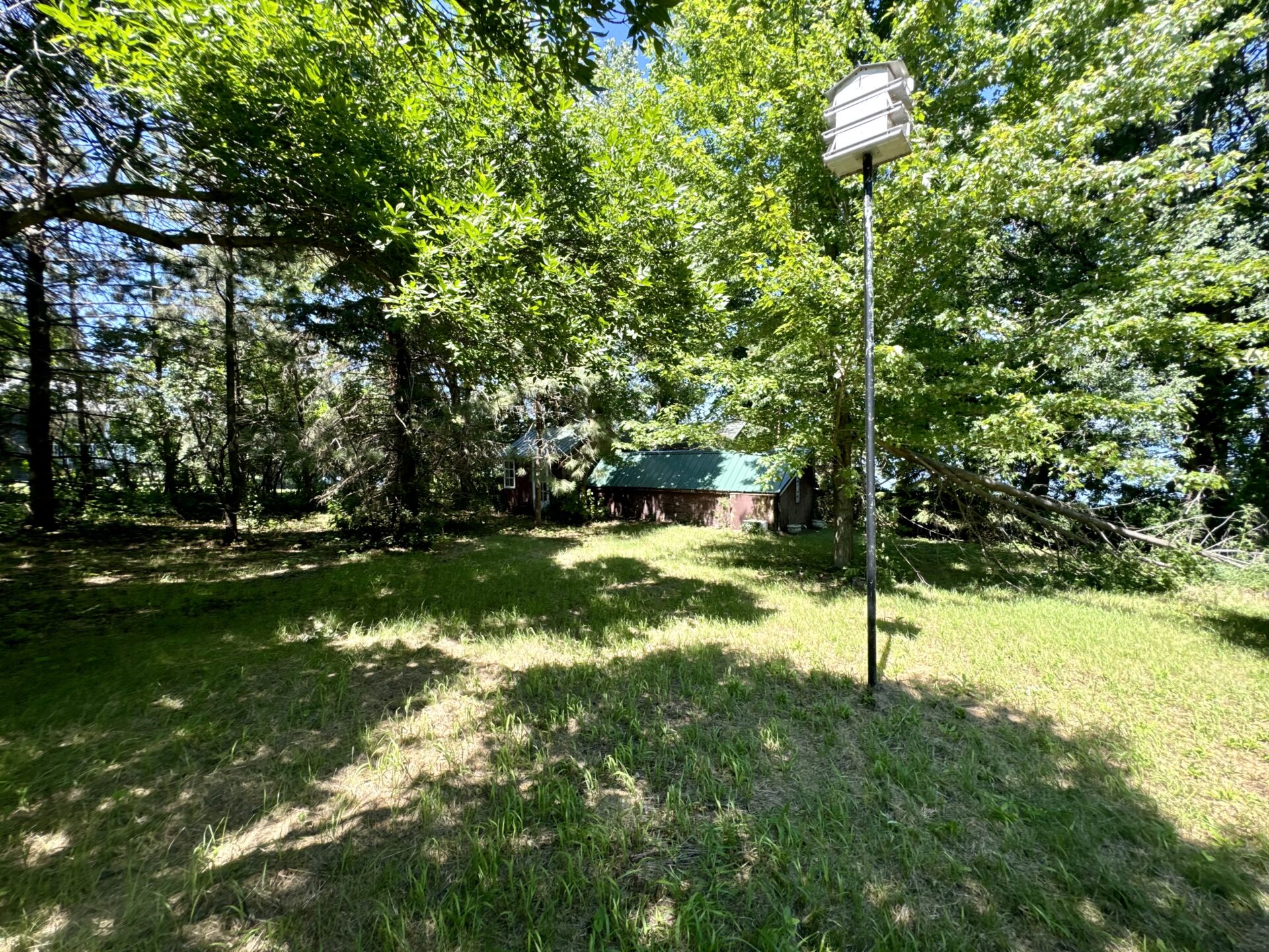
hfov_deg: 102.1
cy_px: 476
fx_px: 513
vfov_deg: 85.7
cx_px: 634
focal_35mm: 14
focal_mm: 2.22
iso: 40
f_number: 2.2
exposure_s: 1/274
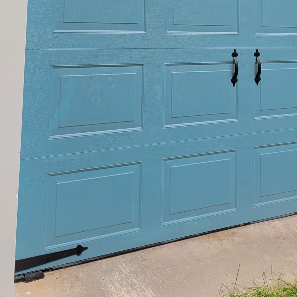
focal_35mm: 55
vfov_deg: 29.1
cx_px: 228
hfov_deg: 30.5
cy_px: 2
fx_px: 534
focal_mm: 5.4
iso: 40
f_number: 1.8
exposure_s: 1/196
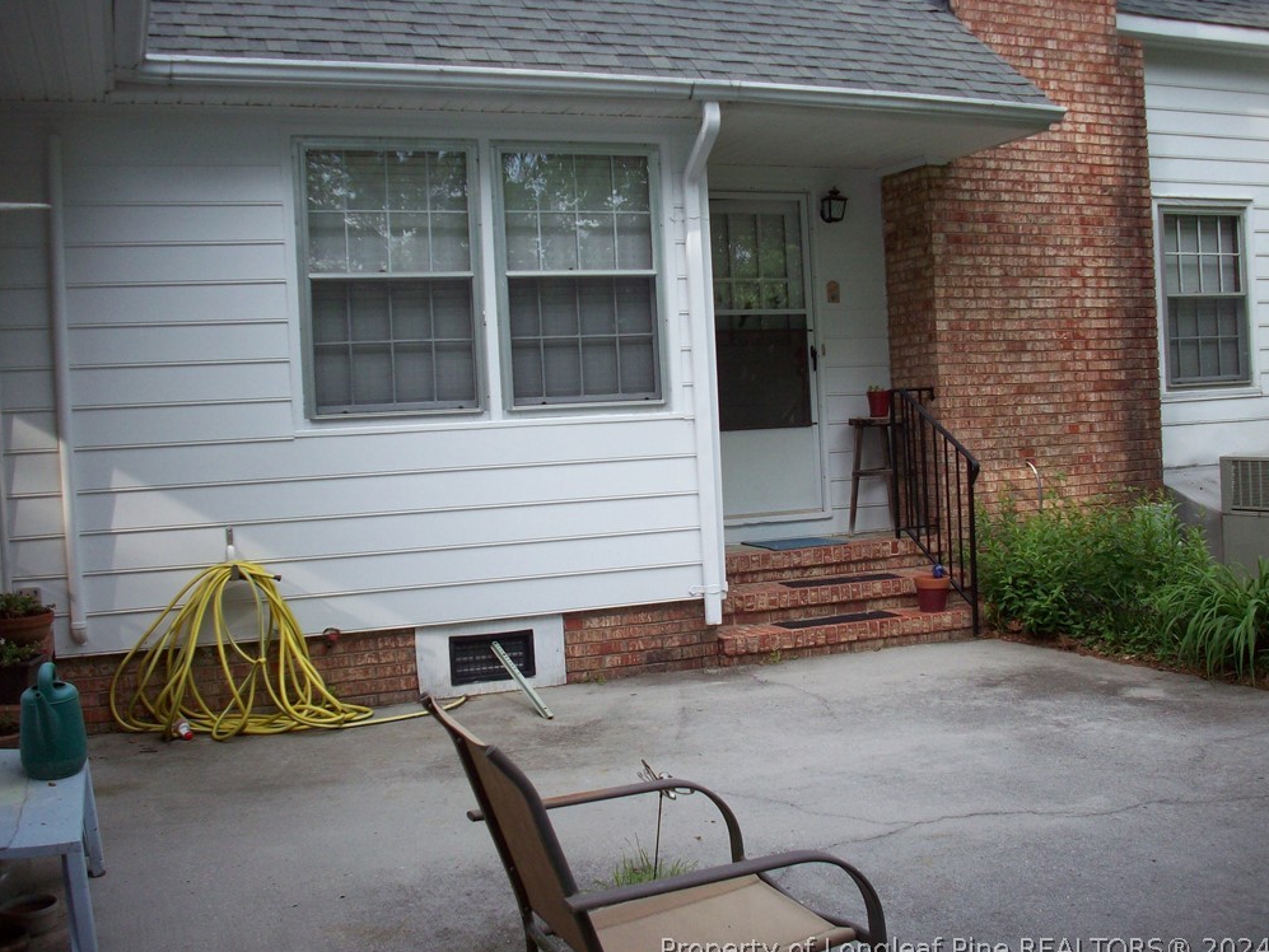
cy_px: 481
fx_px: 1393
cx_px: 627
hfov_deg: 49.0
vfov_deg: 37.7
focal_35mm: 38
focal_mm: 6.2
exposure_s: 1/225
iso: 80
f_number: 2.8
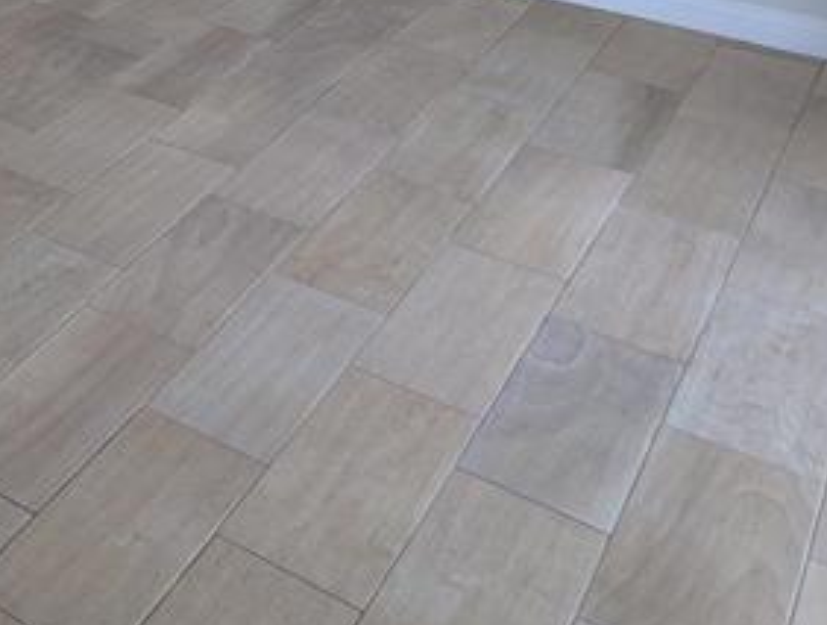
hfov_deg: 24.5
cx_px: -457
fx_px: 1389
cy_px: -295
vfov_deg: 21.5
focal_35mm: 58
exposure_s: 1/40
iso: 54
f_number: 2.2
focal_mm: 2.35
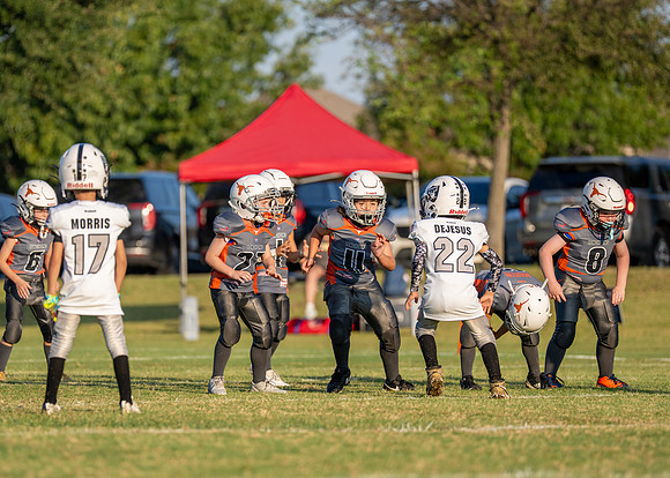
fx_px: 5330
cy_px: 270
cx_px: 281
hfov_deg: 7.2
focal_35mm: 280
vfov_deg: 5.1
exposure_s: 1/5000
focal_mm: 200
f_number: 2.8
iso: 320
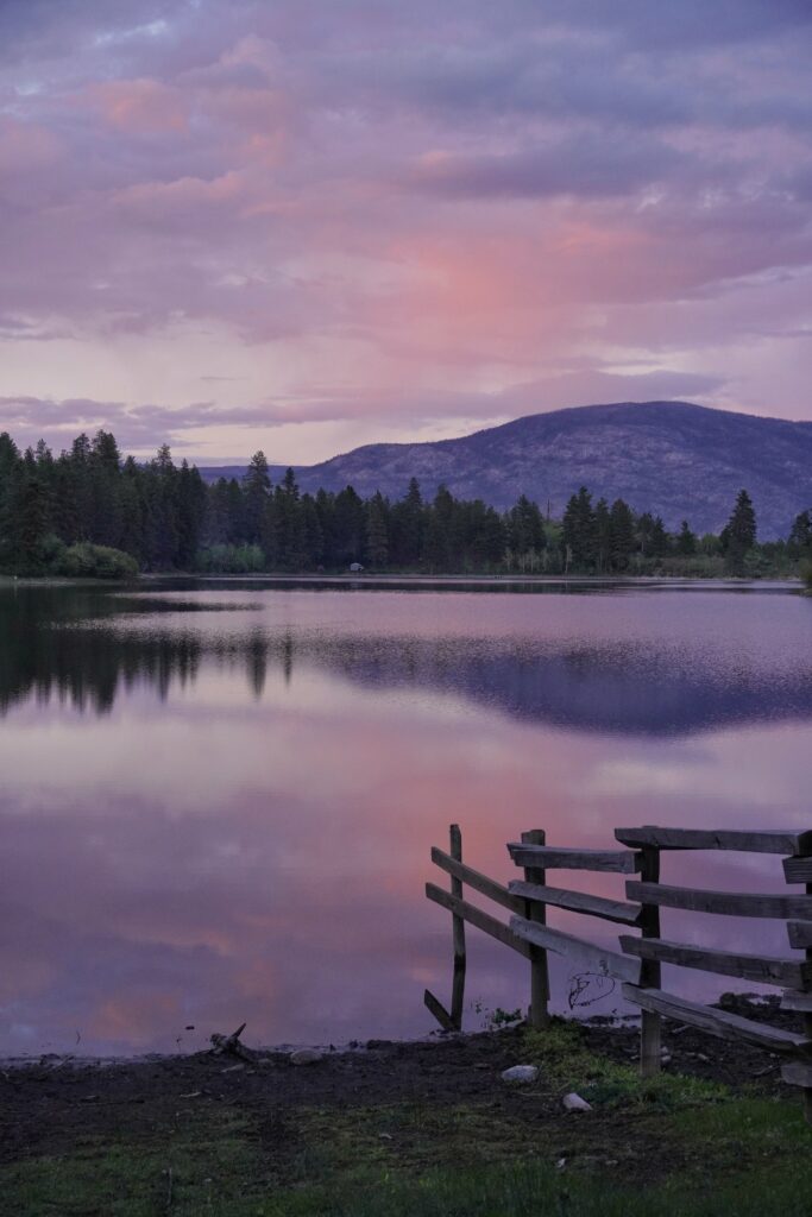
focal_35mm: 60
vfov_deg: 33.4
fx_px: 2029
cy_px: 608
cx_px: 406
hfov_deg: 22.6
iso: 800
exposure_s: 1/160
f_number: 5.6
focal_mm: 40
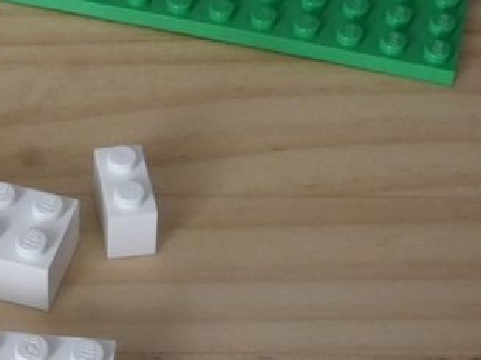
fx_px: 1431
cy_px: 217
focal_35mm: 103
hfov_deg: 18.8
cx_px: 53
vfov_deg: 14.3
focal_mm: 20
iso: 3200
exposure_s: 1/60
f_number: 14
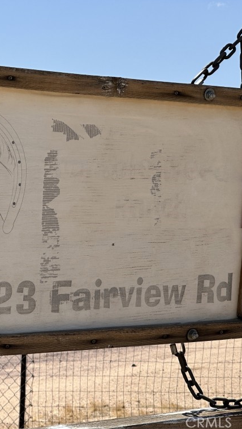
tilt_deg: +3.3
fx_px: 1288
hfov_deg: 10.7
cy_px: 214
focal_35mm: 113
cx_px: 79
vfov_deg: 18.9
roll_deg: +0.5
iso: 32
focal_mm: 9
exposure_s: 1/1155
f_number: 2.8
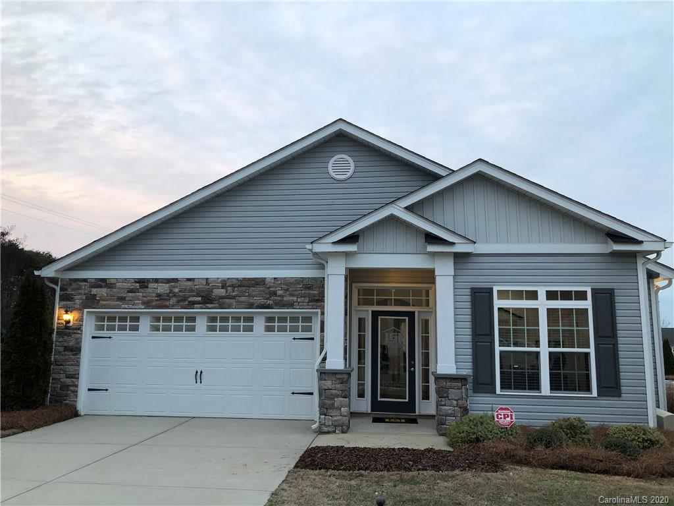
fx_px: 545
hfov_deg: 63.4
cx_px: 337
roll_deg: -1.1
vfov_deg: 49.7
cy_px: 253
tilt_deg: +7.1
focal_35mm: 28
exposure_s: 1/40
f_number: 1.8
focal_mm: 3.99
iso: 25
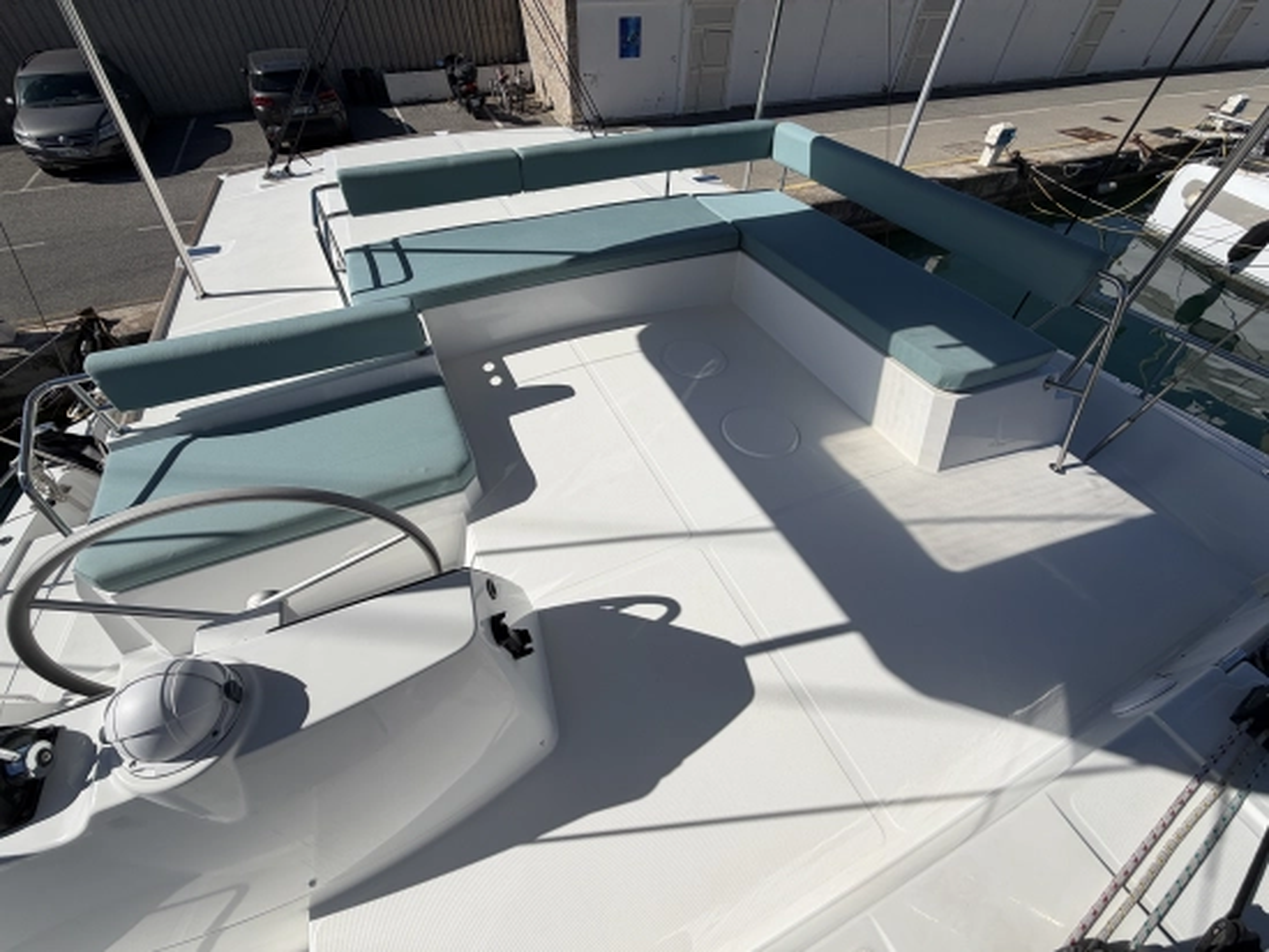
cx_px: 634
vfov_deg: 85.7
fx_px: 513
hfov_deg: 102.0
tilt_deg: -47.3
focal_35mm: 14
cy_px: 476
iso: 20
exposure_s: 1/2165
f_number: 2.2
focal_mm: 2.22
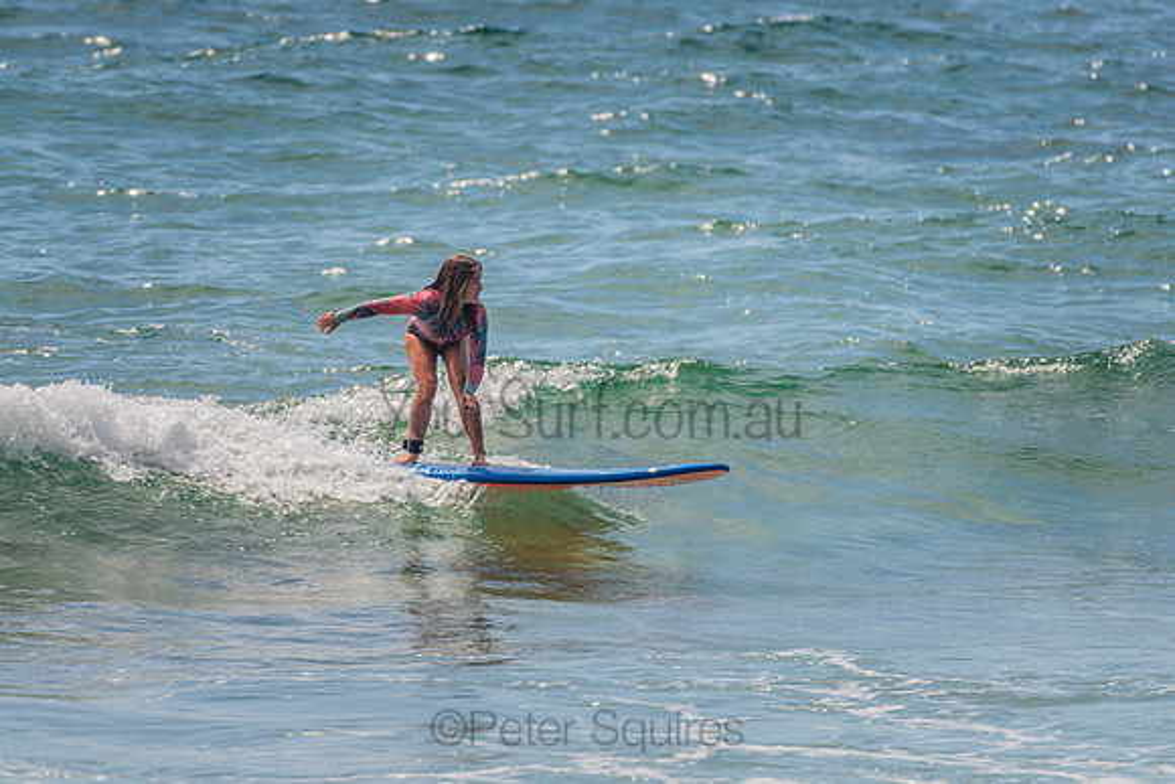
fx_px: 20023
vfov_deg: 2.2
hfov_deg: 3.4
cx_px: 454
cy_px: 431
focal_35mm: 613
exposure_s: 1/320
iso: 90
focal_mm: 500
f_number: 5.6
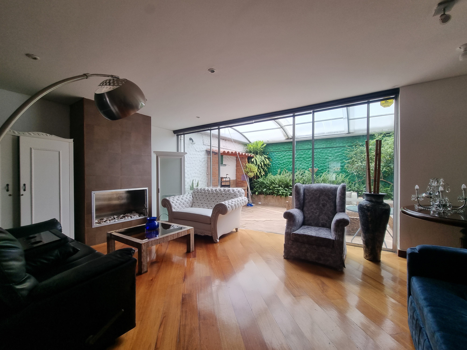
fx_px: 175
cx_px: 234
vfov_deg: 89.9
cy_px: 175
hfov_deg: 106.2
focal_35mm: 13
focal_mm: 2.2
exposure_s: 1/138
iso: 50
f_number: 2.2
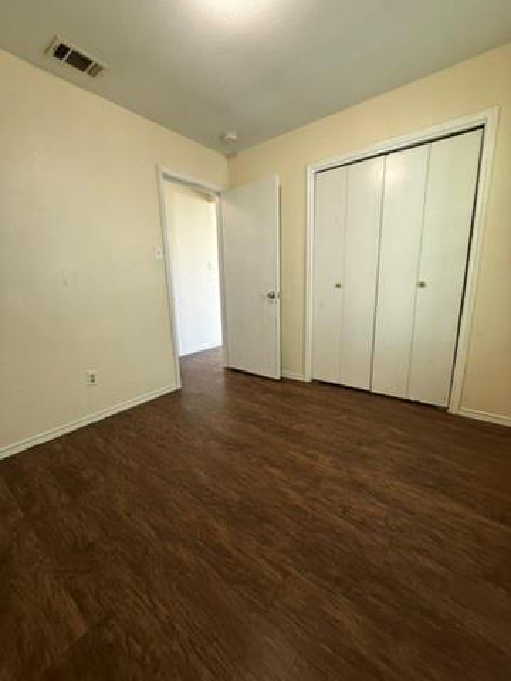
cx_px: 256
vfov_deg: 102.1
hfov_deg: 85.7
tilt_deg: -12.0
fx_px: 276
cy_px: 340
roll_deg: +0.9
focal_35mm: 14
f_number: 2.2
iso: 250
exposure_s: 1/60
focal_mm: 2.22
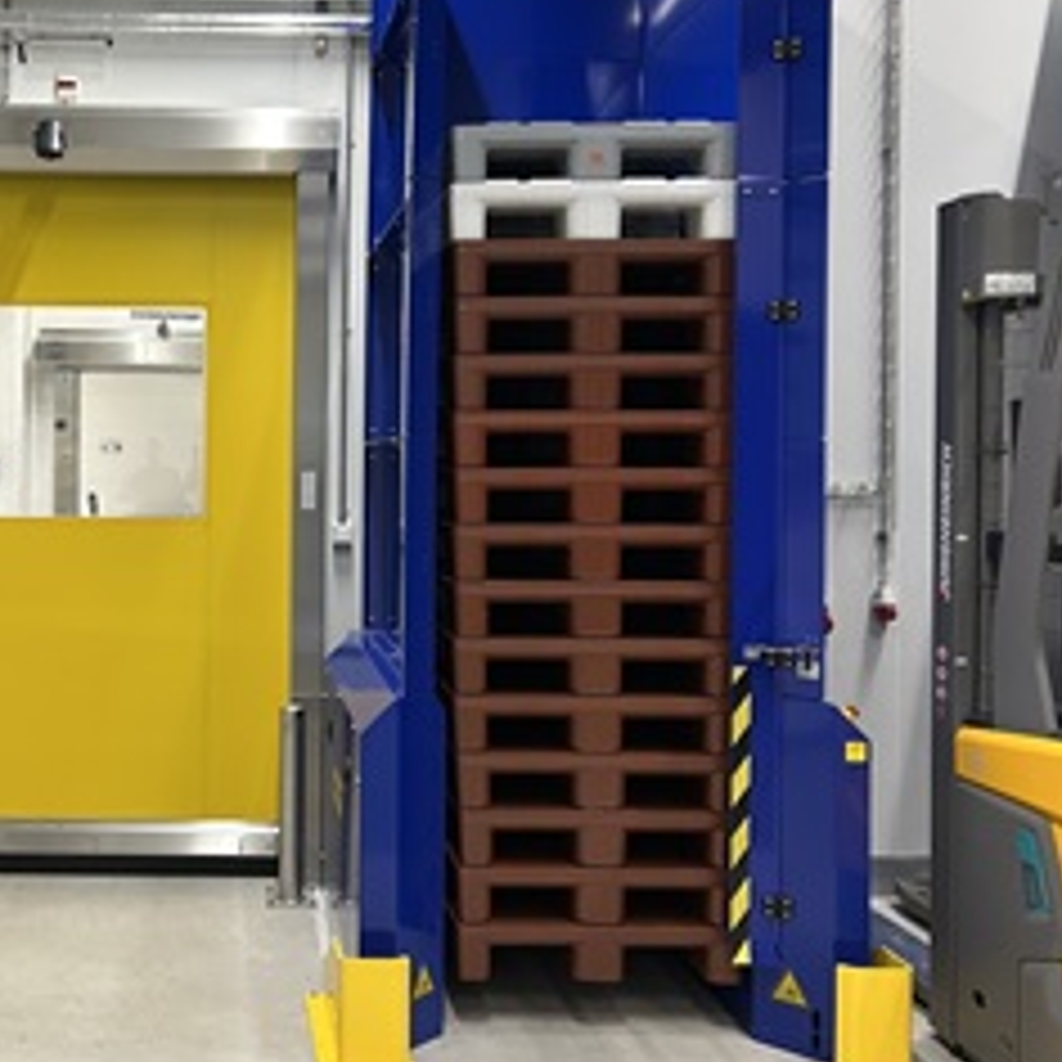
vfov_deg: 42.8
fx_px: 1354
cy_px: 464
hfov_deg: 41.0
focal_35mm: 39
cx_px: 207
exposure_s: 1/100
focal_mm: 5.7
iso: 125
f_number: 1.5
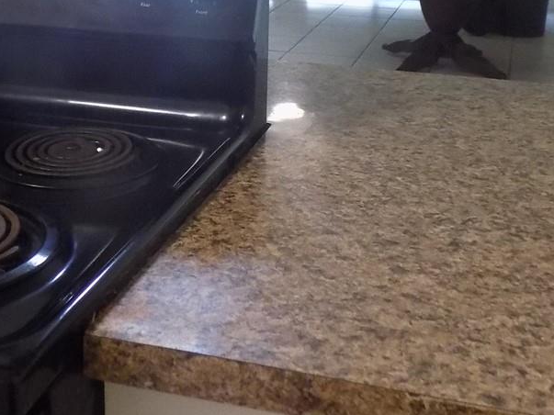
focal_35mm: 61
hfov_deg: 31.5
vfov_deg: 23.5
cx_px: 187
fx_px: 976
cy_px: 64
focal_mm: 4
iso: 400
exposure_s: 1/30
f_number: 3.1
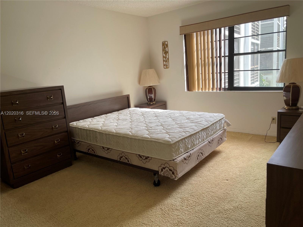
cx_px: 152
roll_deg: +6.1
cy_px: 114
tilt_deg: -9.7
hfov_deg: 67.3
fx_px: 228
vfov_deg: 53.1
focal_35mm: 26
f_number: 1.6
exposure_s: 1/344
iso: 32
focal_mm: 4.2
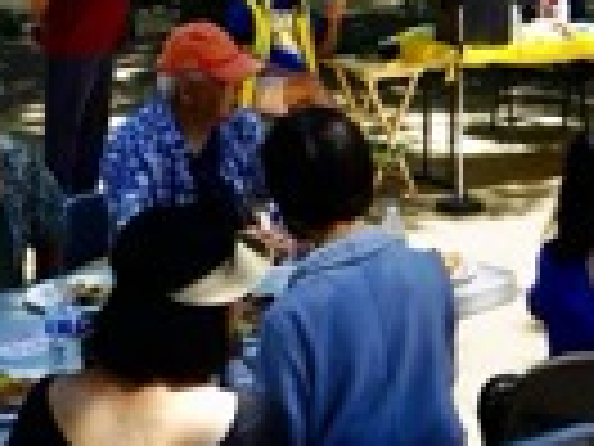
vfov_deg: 16.9
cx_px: 333
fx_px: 1441
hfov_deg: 23.3
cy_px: -68
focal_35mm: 84
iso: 100
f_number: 8
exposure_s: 1/100
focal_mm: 24
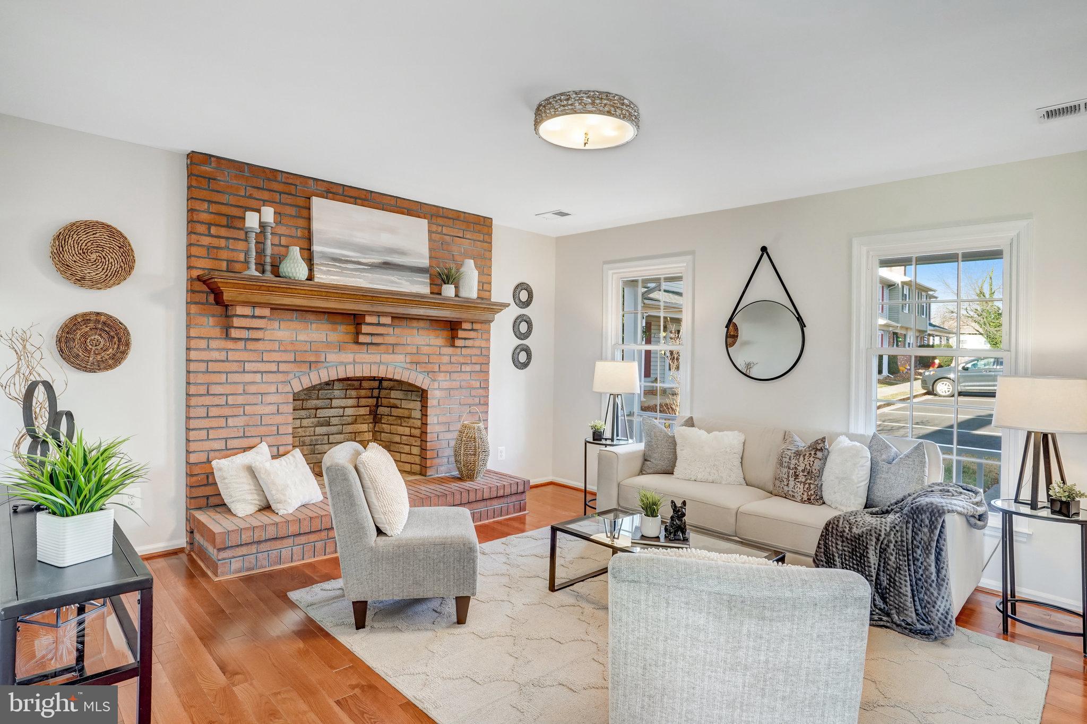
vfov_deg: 64.5
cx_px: 544
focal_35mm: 19
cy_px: 362
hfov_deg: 86.9
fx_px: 574
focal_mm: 19
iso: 1250
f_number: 8
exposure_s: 1/15
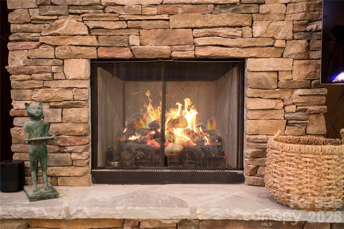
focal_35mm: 35
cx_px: 172
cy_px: 114
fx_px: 334
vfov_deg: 37.8
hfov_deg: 54.4
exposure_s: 1/200
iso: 2500
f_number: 1.8
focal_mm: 35
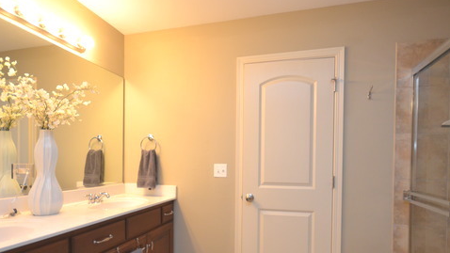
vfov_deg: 52.7
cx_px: 222
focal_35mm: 21
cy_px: 166
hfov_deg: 83.8
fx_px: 251
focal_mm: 10
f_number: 4
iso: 800
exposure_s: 1/60
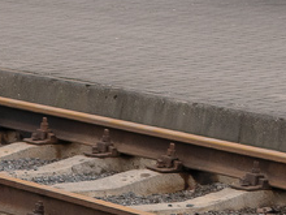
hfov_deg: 7.2
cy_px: -328
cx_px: -558
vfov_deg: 5.8
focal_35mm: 247
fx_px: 2039
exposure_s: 1/250
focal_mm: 29
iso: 200
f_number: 7.1
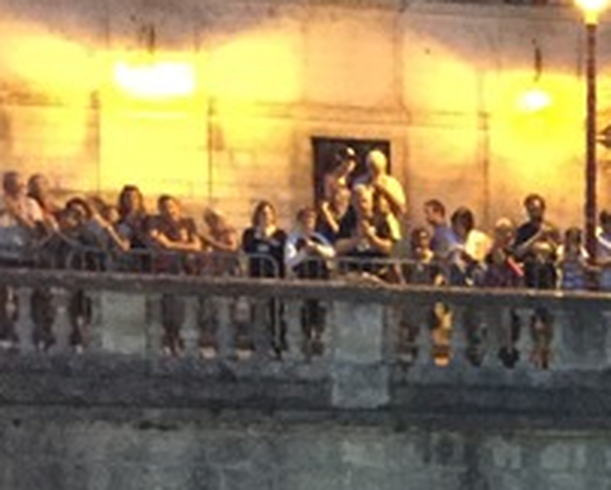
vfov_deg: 13.4
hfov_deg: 15.6
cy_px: 602
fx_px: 2027
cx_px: 962
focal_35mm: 112
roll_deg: -3.2
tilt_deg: -7.0
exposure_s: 1/17
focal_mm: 4.15
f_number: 2.2
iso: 400
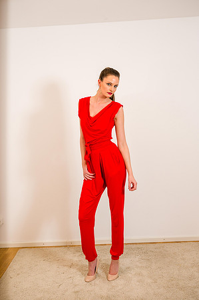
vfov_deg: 48.5
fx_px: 332
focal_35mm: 40
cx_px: 100
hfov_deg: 33.3
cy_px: 150
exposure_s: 1/250
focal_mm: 40
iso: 500
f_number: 6.3
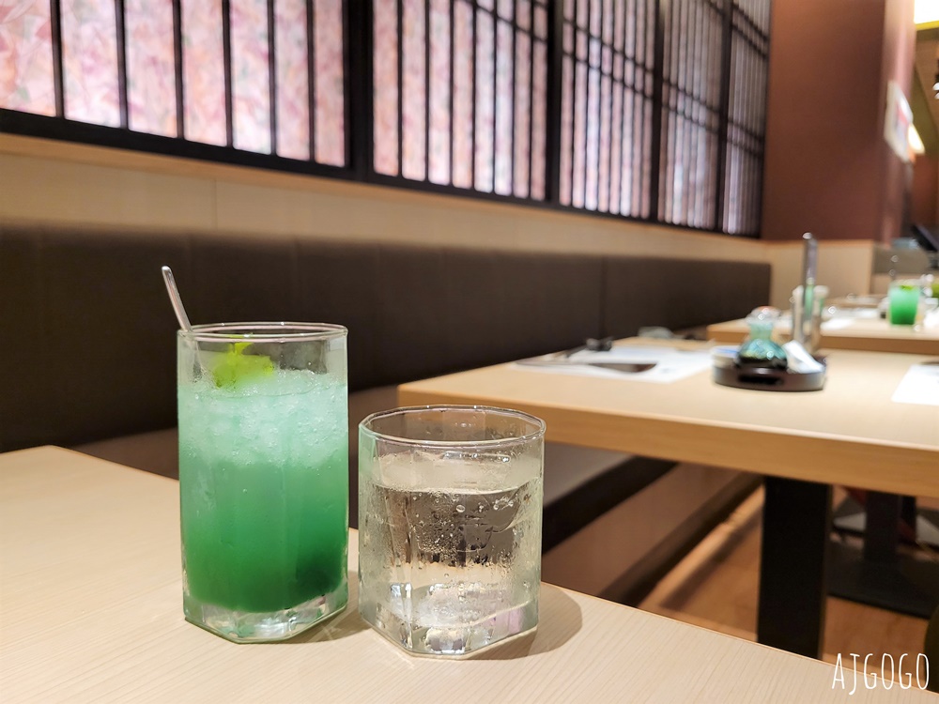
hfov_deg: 67.3
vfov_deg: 53.1
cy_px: 352
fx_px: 705
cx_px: 470
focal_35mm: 26
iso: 250
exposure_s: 1/40
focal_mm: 5.4
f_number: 1.8
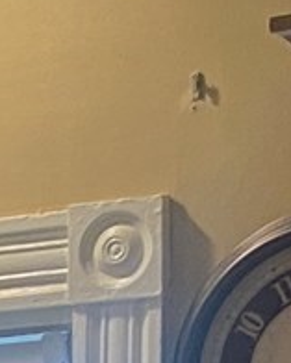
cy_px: 928
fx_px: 2851
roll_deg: +1.1
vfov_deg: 6.8
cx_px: -775
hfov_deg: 5.3
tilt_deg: -5.6
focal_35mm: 265
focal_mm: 4.25
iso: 125
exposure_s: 1/60
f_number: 1.8
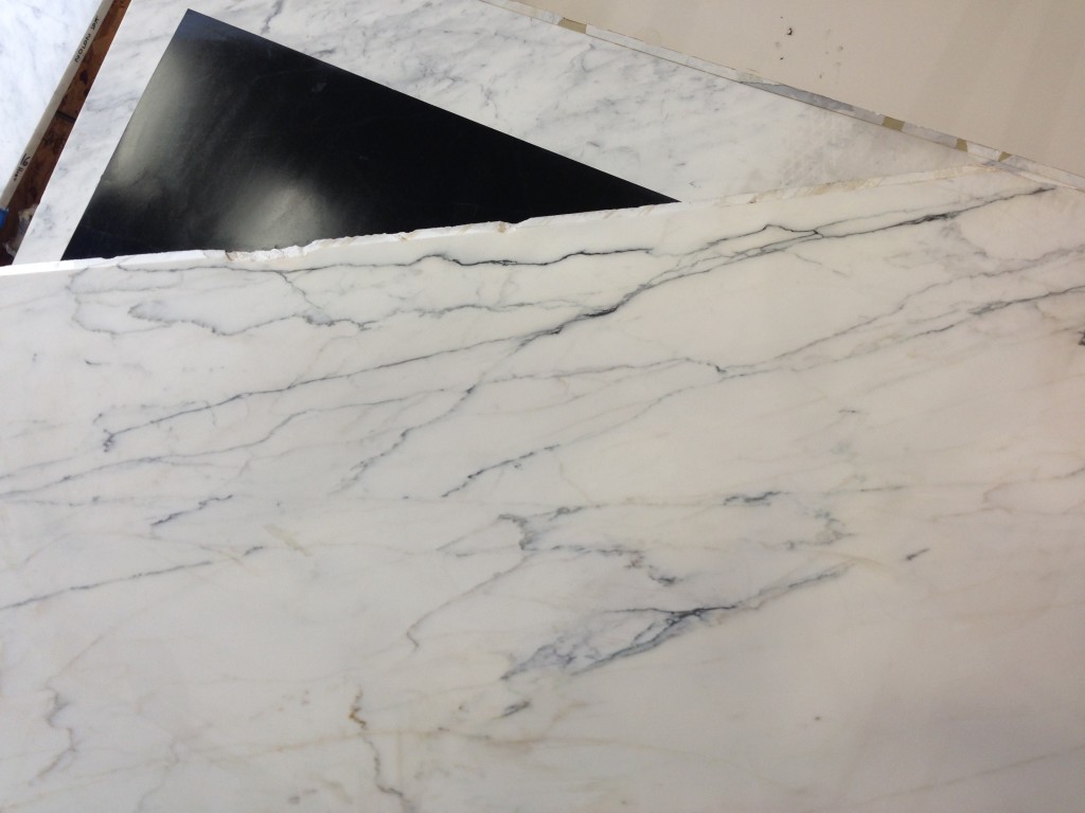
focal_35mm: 33
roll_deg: -24.1
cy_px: 406
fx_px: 1034
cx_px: 542
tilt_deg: -2.6
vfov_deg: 42.9
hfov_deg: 55.4
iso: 50
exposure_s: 1/30
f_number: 2.4
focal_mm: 4.12
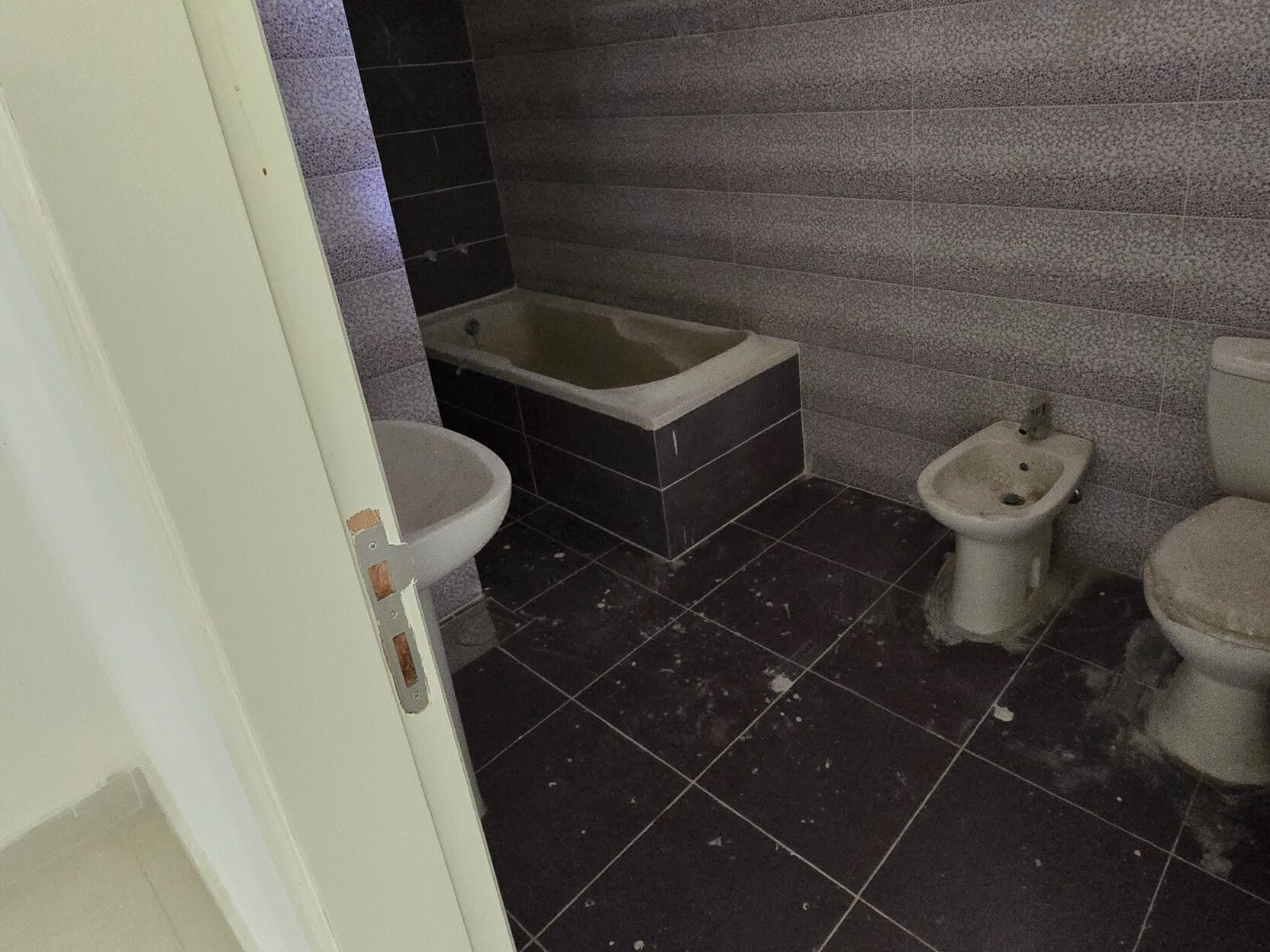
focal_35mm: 20
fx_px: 734
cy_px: 373
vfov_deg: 65.2
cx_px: 726
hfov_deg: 81.2
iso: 1250
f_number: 2.2
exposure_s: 1/50
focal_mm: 2.2
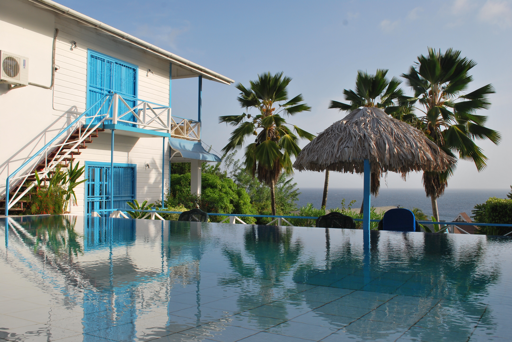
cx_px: 256
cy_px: 171
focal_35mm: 36
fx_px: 513
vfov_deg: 37.0
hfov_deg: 53.1
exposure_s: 1/200
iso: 100
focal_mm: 24
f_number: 10
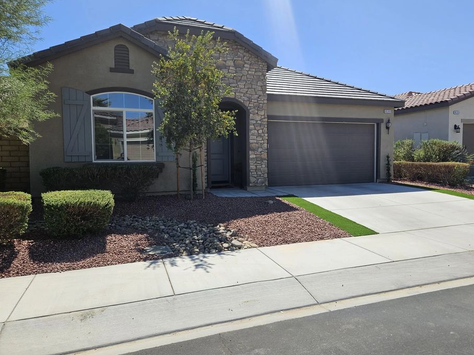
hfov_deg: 67.1
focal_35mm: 26
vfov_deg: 53.0
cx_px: 267
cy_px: 174
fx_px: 356
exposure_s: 1/2145
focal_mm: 5.4
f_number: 1.8
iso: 25
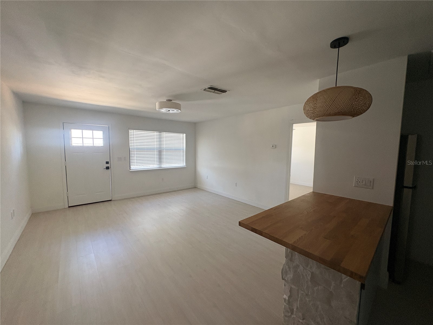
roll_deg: -0.5
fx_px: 175
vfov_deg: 85.7
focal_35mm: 14
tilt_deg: -4.6
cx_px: 216
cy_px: 162
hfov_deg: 102.1
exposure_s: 1/60
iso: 320
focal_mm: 2.22
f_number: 2.2
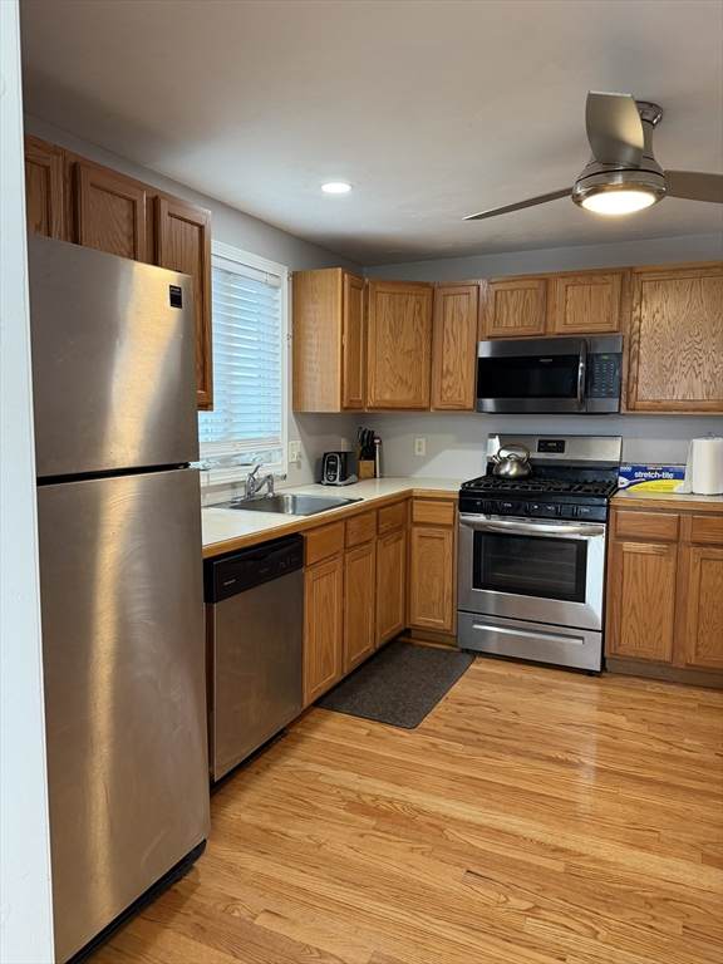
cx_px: 362
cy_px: 482
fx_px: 668
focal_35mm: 24
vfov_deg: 71.6
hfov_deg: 56.8
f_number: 1.78
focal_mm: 6.76
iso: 400
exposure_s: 1/60
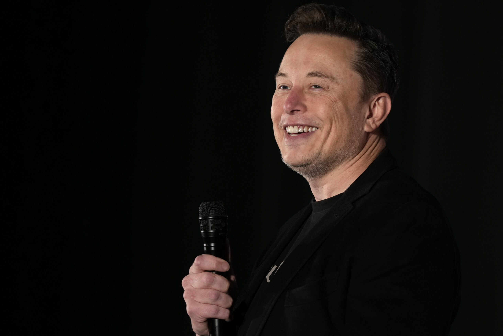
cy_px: 168
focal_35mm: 600
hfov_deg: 3.4
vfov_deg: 2.3
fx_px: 8383
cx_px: 252
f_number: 2.8
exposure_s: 1/500
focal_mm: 400
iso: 1000
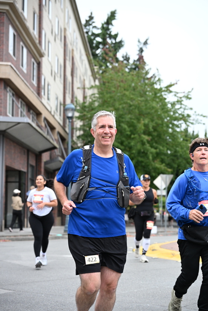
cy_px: 156
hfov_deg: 18.4
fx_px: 641
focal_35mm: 74
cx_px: 104
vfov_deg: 27.3
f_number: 4
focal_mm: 74
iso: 1600
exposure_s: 1/640
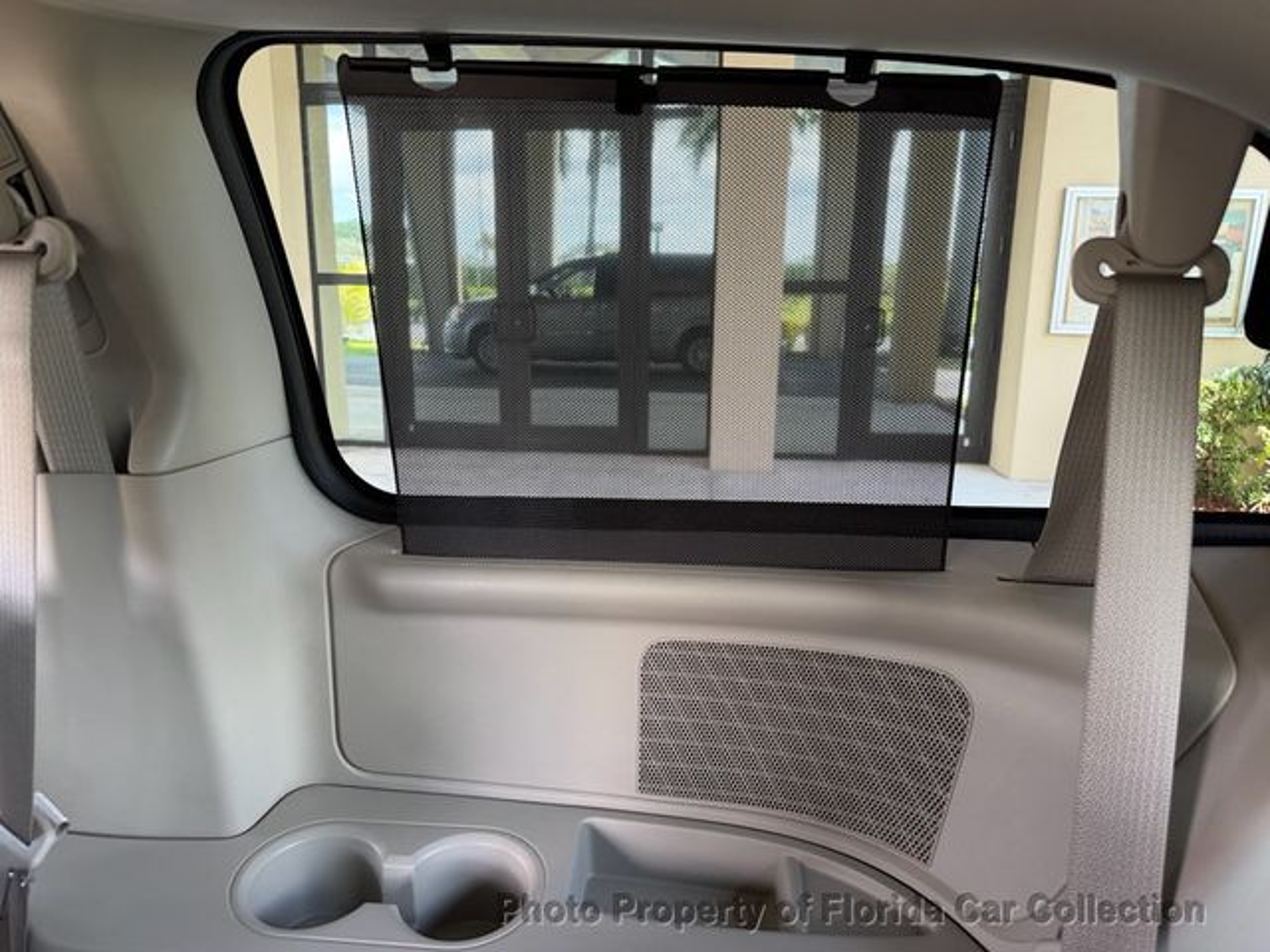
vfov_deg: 56.8
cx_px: 635
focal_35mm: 24
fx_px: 881
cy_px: 476
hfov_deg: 71.6
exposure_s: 1/109
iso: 200
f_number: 1.78
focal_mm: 6.76
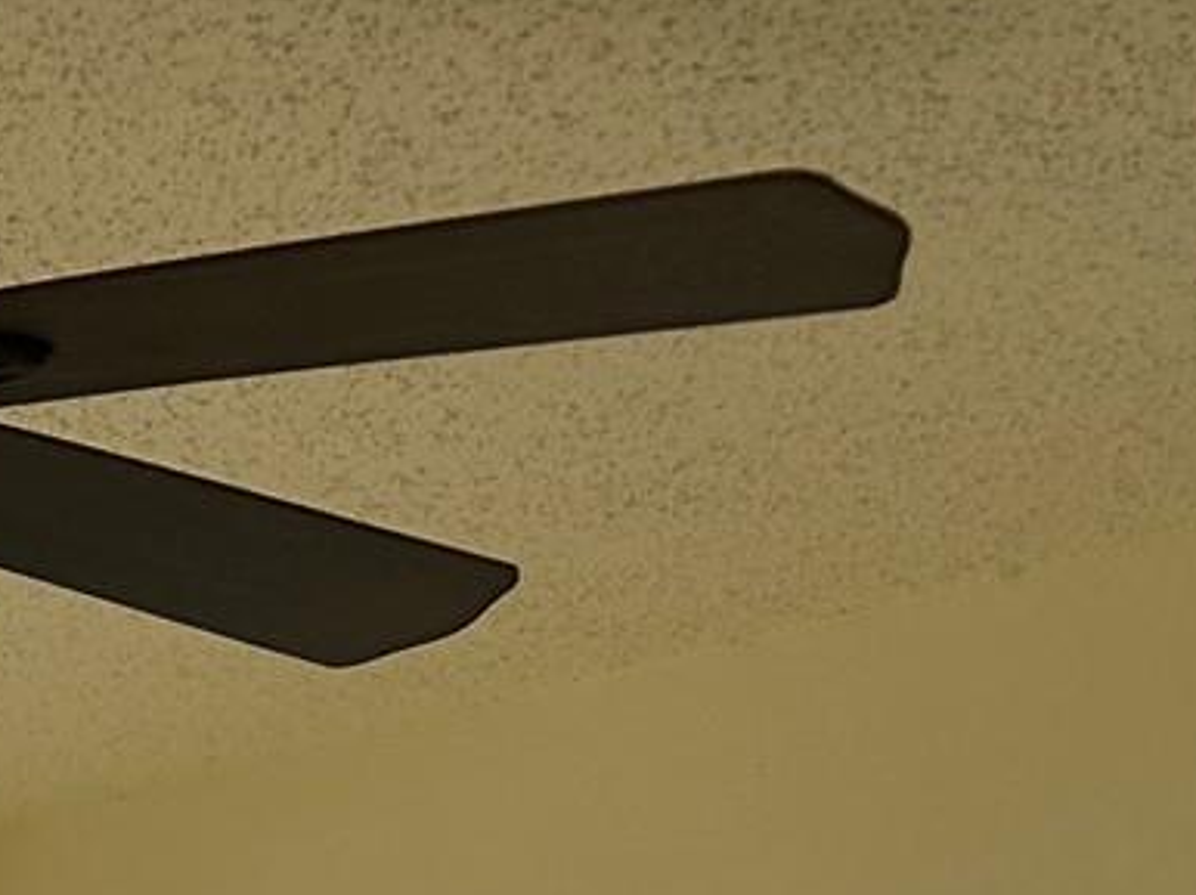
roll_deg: +2.3
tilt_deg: -6.4
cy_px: 2316
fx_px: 4765
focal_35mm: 138
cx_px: -1187
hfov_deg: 12.6
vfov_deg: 9.3
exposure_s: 1/395
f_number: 1.5
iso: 50
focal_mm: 5.7
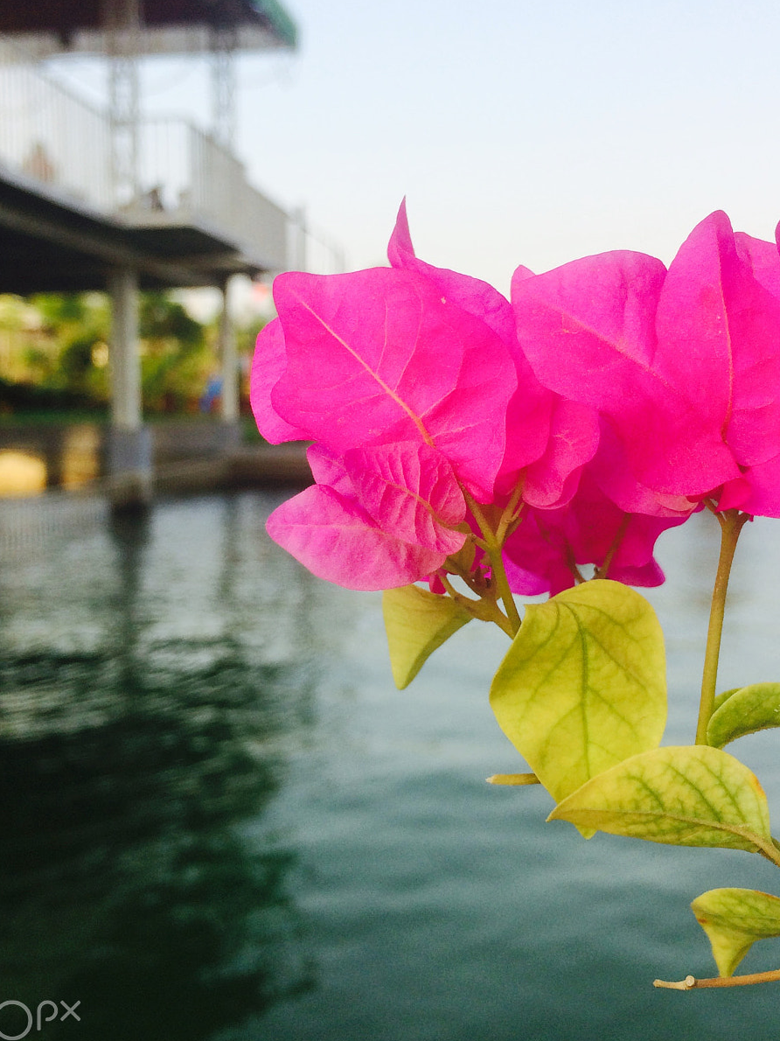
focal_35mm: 39
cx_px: 388
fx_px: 1172
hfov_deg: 36.8
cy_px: 436
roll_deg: +2.1
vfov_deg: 47.7
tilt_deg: -3.8
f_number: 2.2
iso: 32
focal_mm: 4.15
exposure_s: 1/519
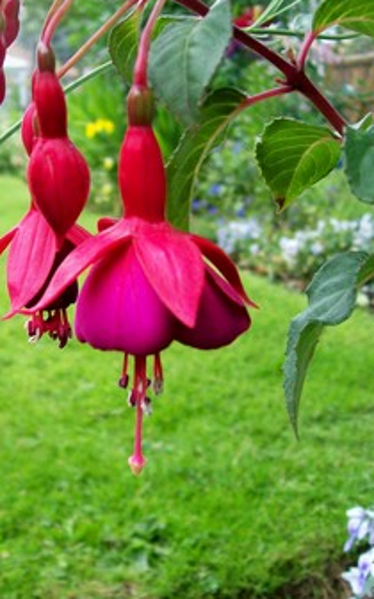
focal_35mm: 50
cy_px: 232
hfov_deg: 25.7
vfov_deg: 40.1
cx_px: 123
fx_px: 815
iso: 80
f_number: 2.7
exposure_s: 1/253
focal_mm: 6
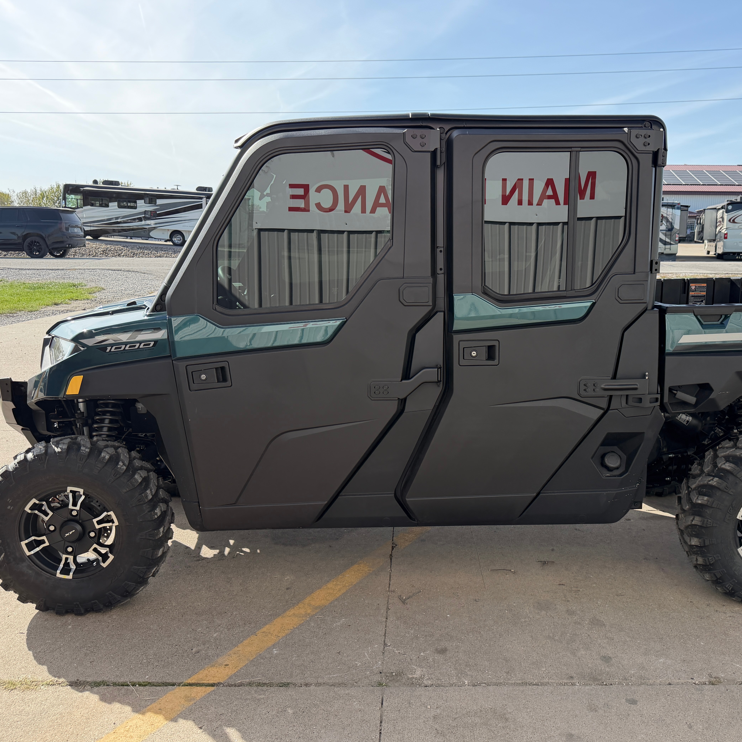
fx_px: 703
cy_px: 378
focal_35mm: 29
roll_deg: -0.8
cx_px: 442
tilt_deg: -13.0
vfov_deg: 55.6
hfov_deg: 55.2
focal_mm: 6.76
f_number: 1.78
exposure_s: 1/2169
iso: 100
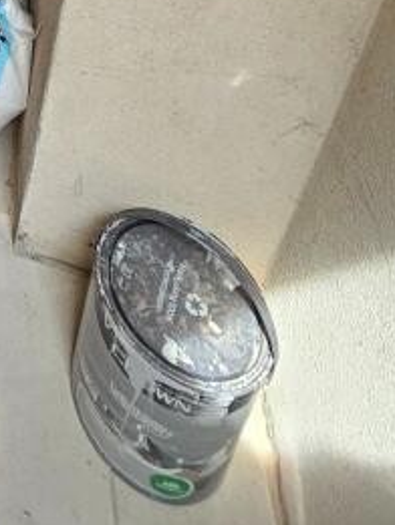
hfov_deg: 21.1
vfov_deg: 22.3
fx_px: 775
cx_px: -282
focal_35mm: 51
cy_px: -416
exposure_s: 1/100
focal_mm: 2.2
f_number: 2.2
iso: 160
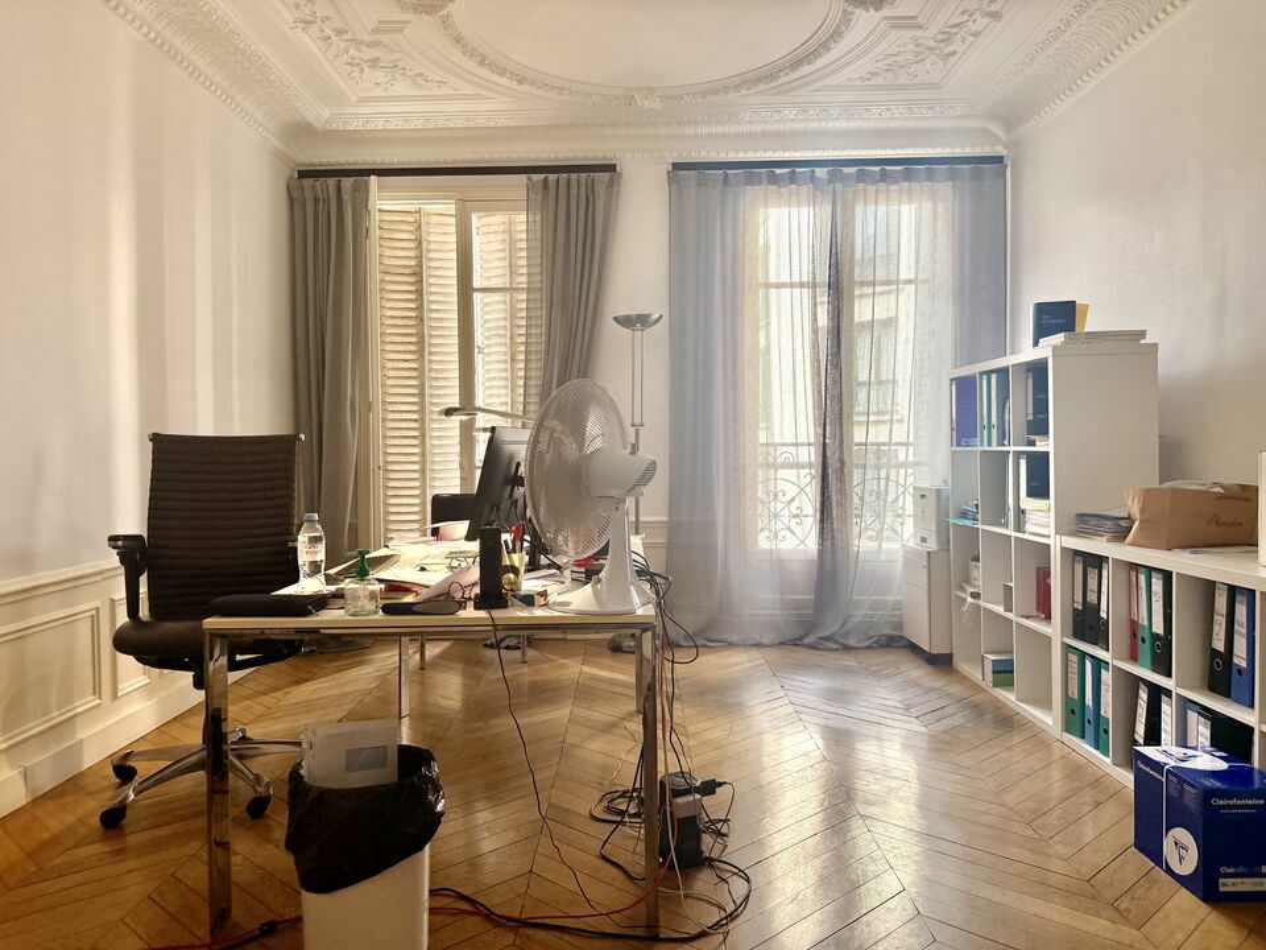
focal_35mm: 24
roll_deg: +0.7
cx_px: 633
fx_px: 878
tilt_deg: -1.9
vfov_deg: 56.8
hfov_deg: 71.6
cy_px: 475
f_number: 1.78
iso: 200
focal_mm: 6.76
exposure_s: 1/101
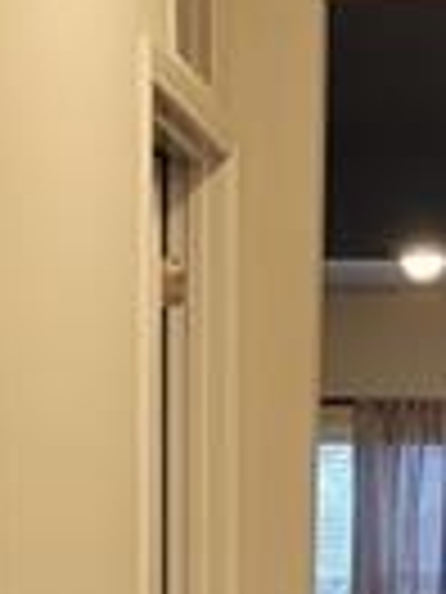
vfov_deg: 11.1
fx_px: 2594
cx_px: 347
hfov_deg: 9.8
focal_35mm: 151
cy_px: 1418
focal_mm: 5.4
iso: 320
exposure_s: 1/40
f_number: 1.8
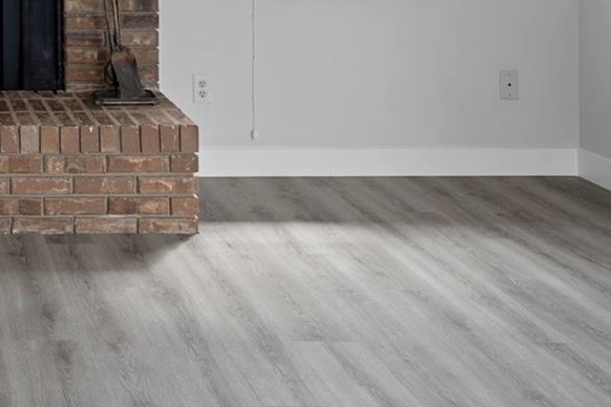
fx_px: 933
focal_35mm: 55
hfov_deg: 31.9
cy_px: -111
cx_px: -68
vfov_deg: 22.3
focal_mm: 20
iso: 320
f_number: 8
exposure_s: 1.3
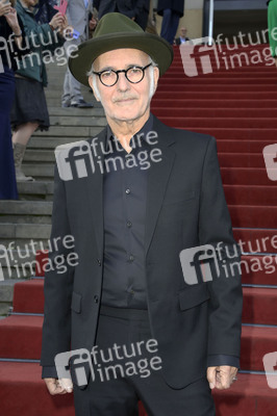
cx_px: 138
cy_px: 208
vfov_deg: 41.1
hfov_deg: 28.0
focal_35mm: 48
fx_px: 555
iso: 400
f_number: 7.1
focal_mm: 48
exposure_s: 1/160
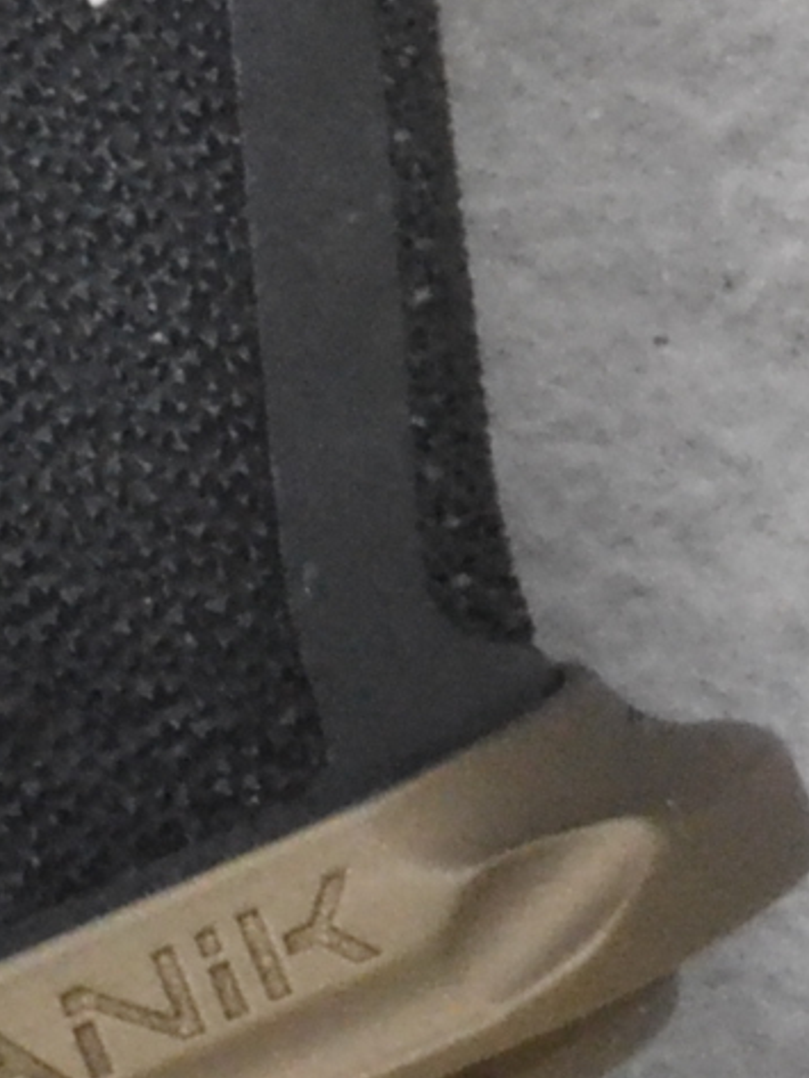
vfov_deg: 5.4
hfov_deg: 4.2
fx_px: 11151
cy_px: -868
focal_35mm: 358
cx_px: 636
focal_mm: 34
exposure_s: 1/160
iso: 3200
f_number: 20
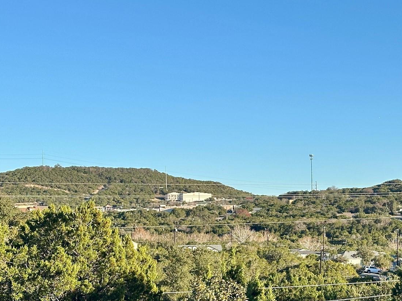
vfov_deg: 16.5
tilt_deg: -0.2
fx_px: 1033
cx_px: 304
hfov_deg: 21.8
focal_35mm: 89
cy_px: 224
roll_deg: +1.6
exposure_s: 1/2597
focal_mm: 6.86
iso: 64
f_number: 1.78
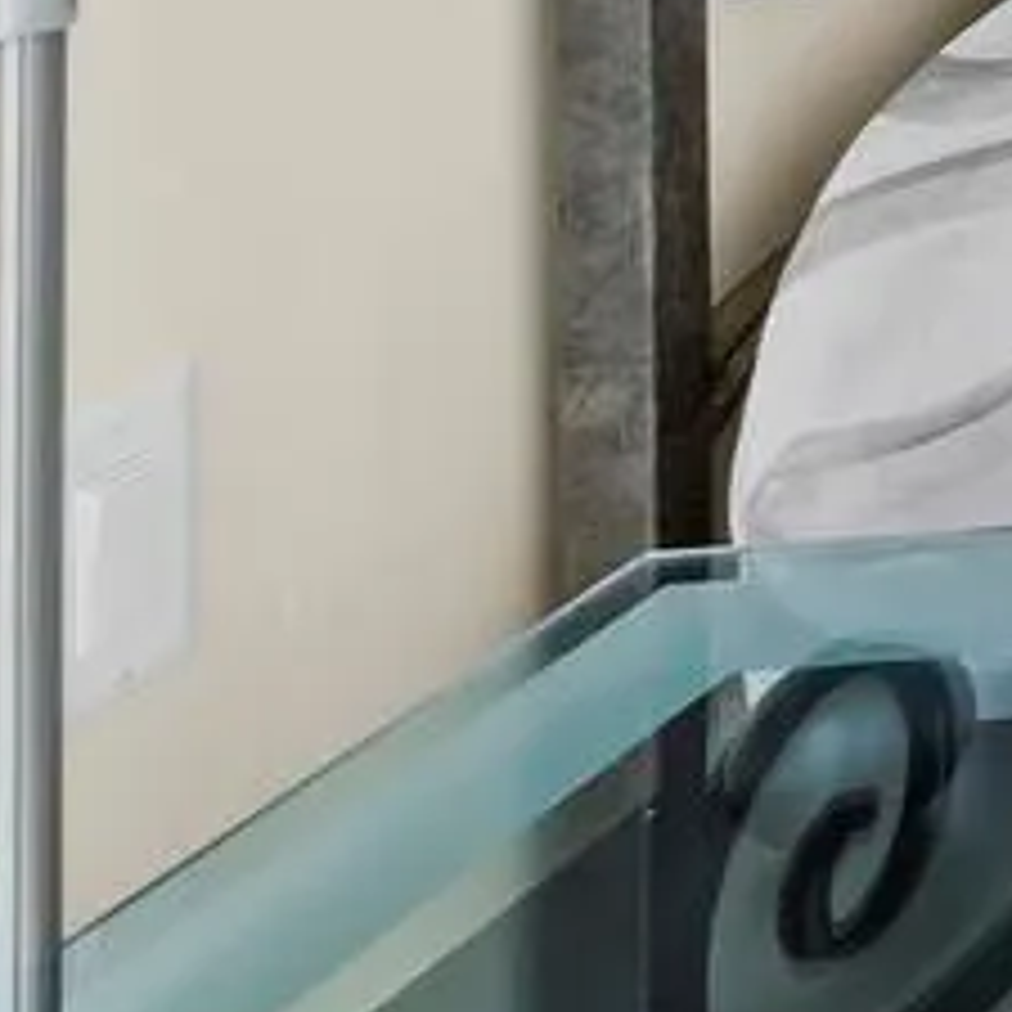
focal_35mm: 88
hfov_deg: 9.9
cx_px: 3454
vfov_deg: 15.3
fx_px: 2911
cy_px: -1097
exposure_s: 1/30
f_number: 7.1
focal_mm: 7
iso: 400
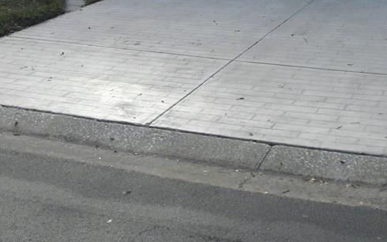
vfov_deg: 19.8
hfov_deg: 32.4
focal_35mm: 62
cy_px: -43
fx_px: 654
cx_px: 291
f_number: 7
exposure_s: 1/200
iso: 160
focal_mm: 5
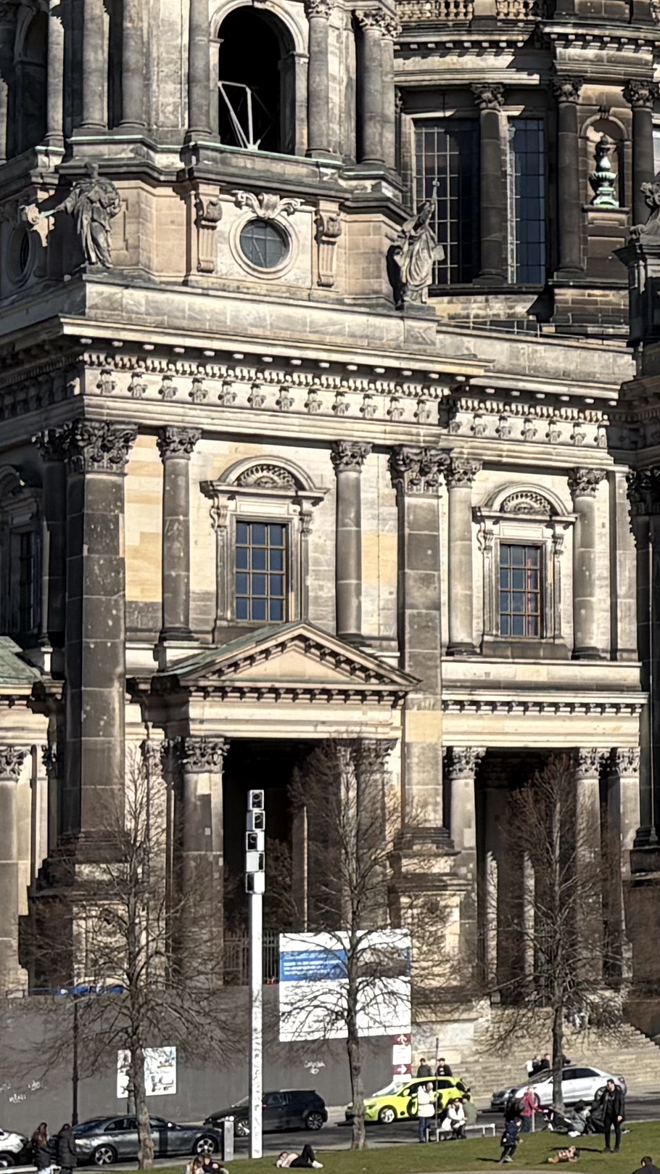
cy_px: 537
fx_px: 3112
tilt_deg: +6.5
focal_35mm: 100
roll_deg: +2.5
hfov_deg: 10.5
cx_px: 1536
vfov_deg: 21.4
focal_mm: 5.96
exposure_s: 1/4065
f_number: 1.6
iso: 50
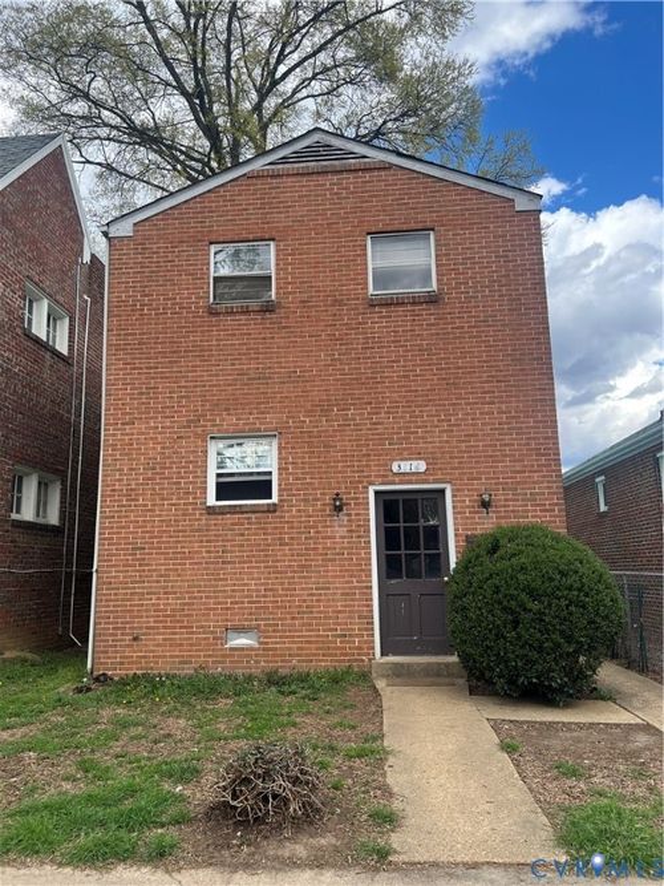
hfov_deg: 53.0
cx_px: 332
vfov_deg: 67.3
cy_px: 443
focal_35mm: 26
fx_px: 665
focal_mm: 5.7
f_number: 1.5
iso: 50
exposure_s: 1/1295
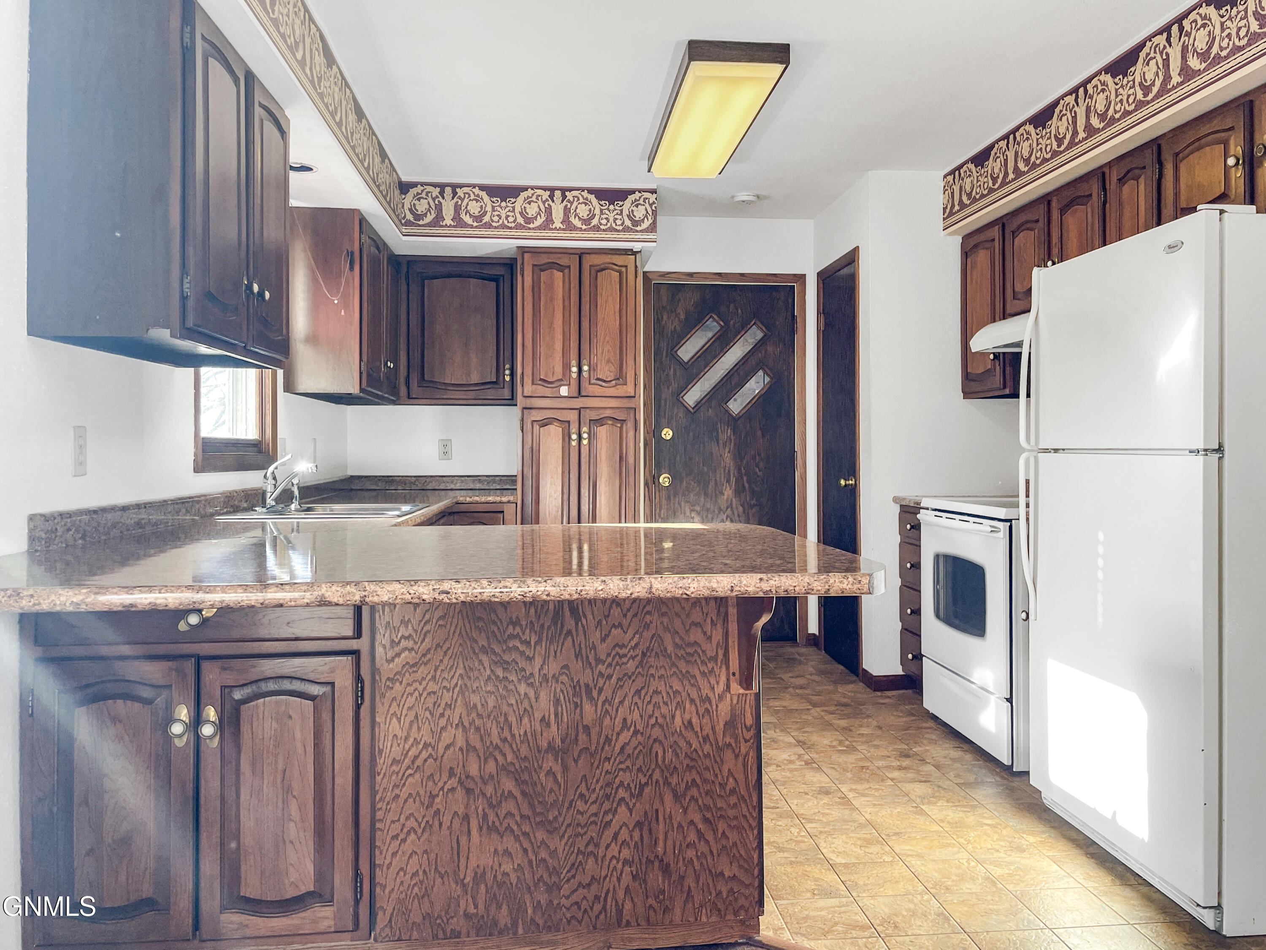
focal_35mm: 26
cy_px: 475
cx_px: 633
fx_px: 951
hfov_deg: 67.3
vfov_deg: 53.1
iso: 80
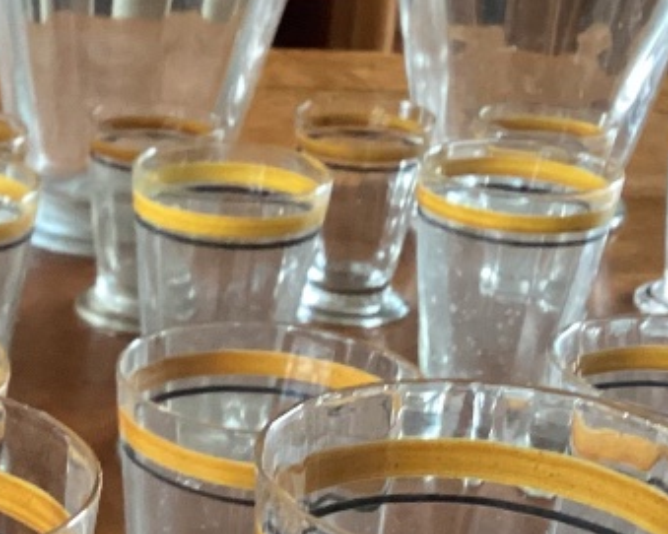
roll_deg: -2.1
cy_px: 461
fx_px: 2115
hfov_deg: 17.0
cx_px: -167
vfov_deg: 14.3
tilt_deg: -25.8
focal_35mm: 107
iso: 320
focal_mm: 3.3
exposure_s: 1/25
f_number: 2.4
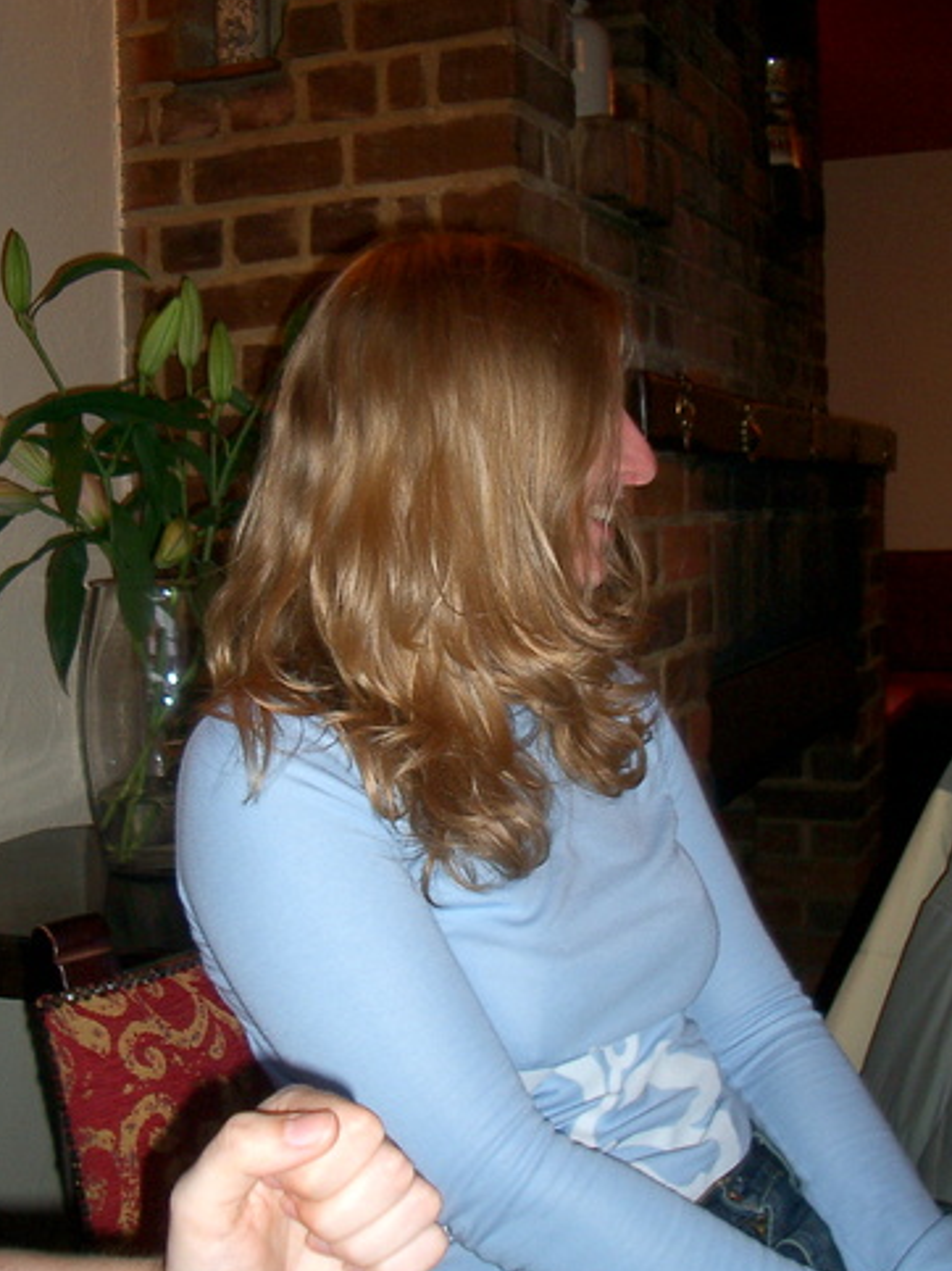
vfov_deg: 43.8
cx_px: 446
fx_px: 1577
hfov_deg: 33.6
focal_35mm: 43
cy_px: 592
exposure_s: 1/40
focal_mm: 5.8
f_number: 2.6
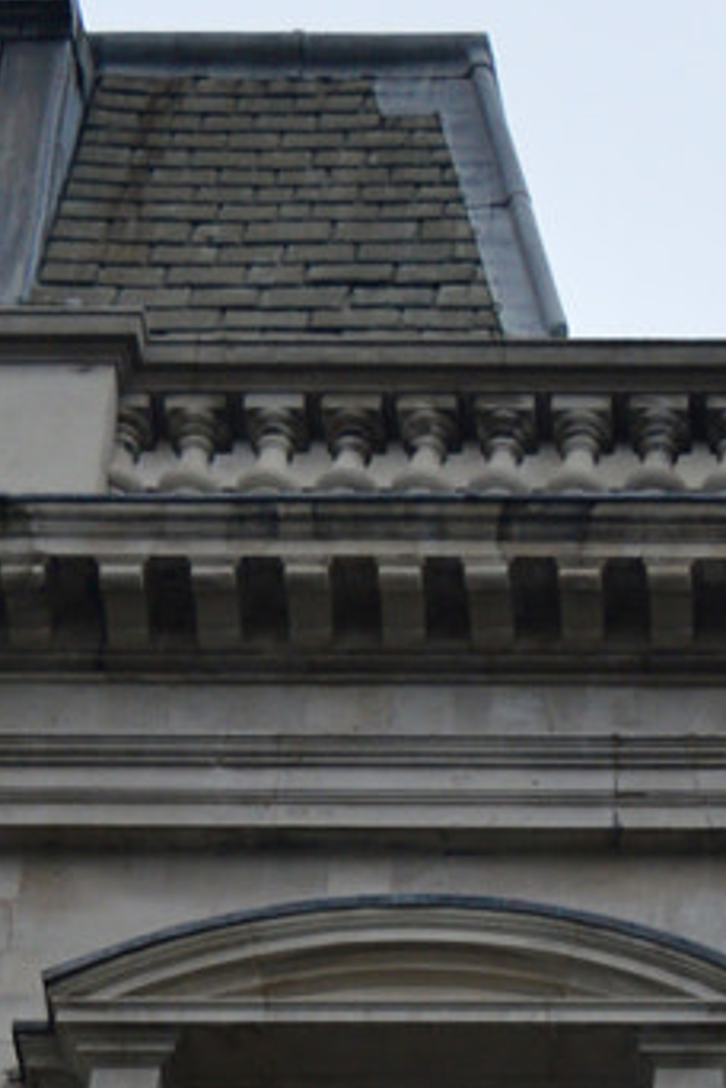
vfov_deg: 9.4
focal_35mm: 203
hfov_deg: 6.6
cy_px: 2281
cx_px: 1411
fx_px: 6150
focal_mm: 29
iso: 200
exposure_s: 1/200
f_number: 7.1
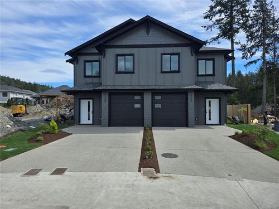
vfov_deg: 58.9
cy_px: 104
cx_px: 140
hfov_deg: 73.9
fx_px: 185
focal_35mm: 23
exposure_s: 1/900
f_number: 1.7
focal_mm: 6.3
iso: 12
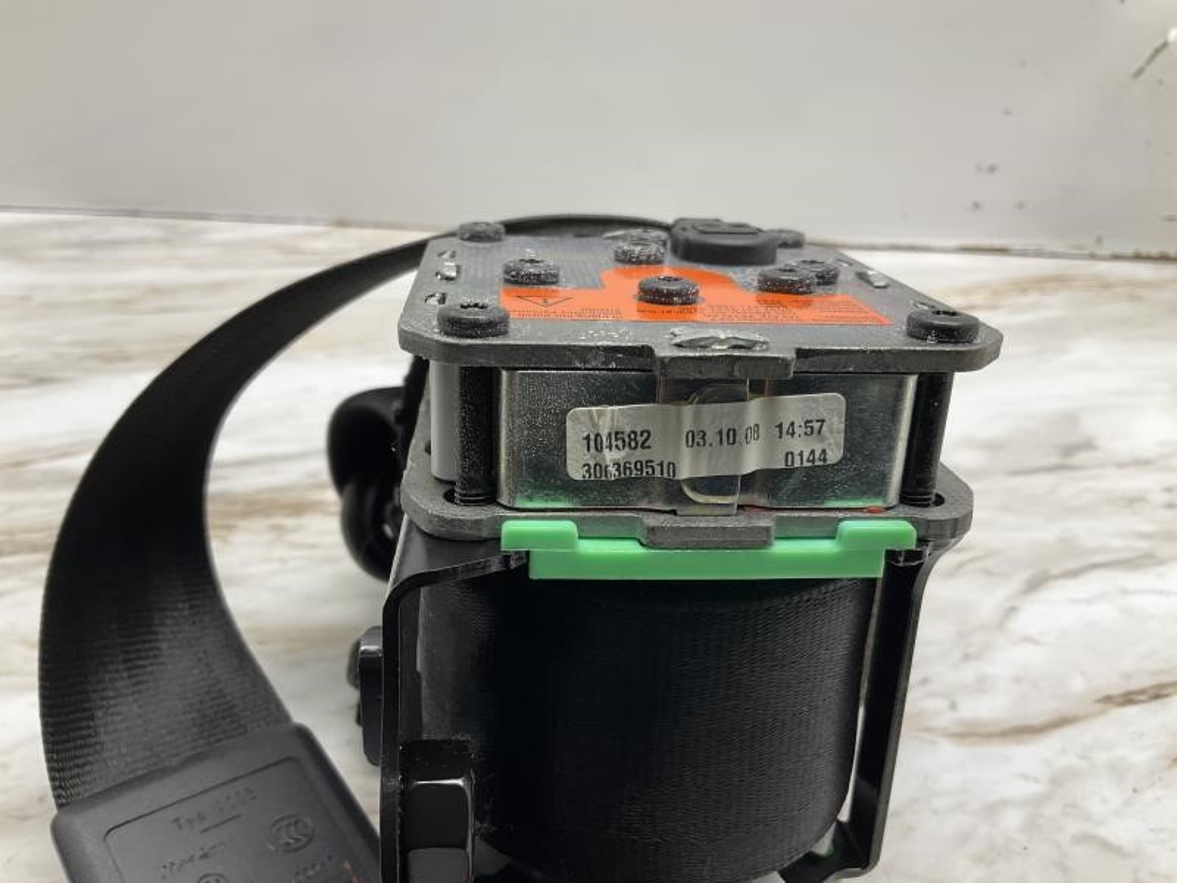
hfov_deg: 61.7
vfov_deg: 48.2
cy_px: 442
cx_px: 588
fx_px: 986
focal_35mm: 29
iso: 25
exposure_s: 1/283
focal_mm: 3
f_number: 1.8
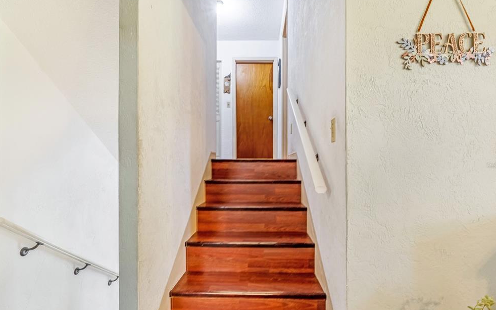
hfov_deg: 92.6
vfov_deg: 66.3
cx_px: 257
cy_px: 165
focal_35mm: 18
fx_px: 237
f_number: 9
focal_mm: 11
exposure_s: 1/30
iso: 250
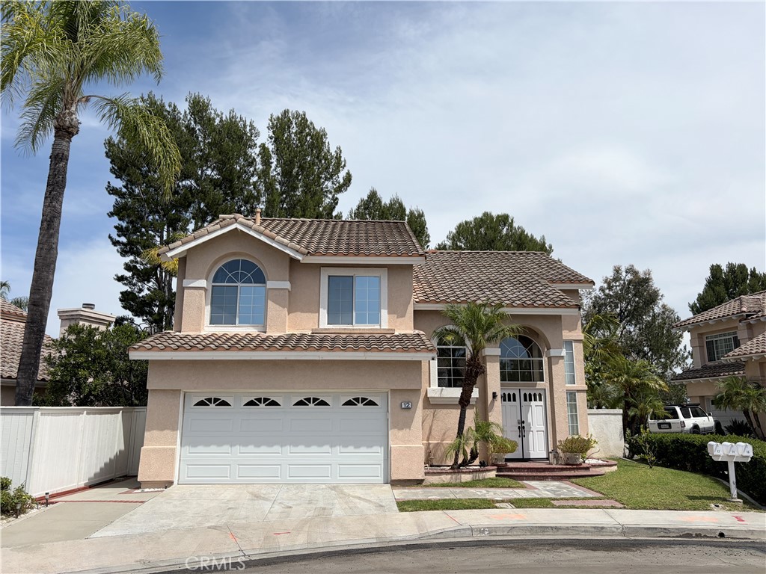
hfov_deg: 67.3
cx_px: 383
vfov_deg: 53.1
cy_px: 287
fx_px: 575
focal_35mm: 26
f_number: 1.6
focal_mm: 5.96
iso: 50
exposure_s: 1/7813
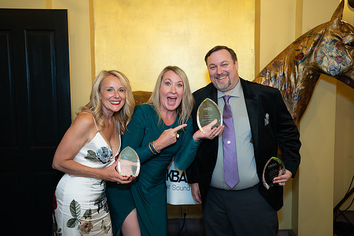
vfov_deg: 37.9
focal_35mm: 35
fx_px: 344
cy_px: 118
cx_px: 177
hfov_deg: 54.4
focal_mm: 35
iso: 800
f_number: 3.2
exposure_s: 1/100
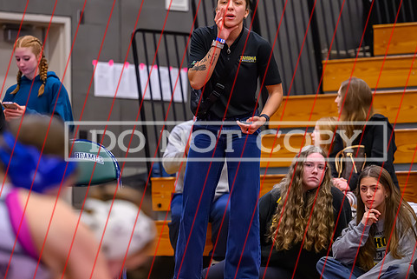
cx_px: 200
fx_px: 2294
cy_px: 140
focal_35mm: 198
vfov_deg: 6.9
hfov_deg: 10.4
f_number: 2.8
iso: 10000
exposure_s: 1/640
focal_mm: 140
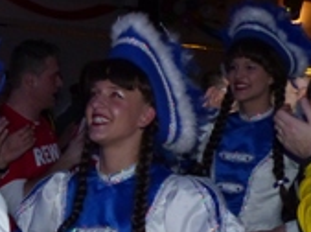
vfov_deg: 13.6
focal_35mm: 108
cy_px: 193
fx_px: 968
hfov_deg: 18.2
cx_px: 94
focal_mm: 6.3
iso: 400
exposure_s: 1/80
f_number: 2.8
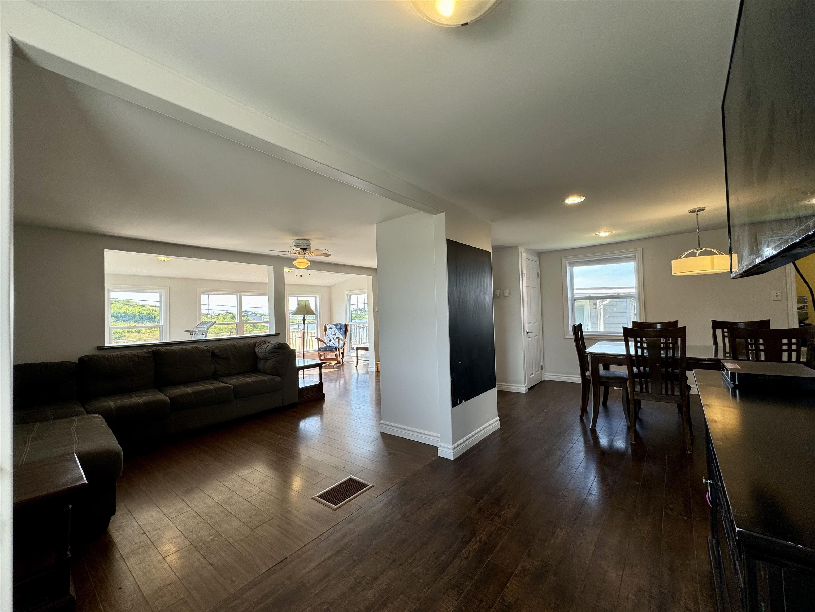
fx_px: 330
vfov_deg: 85.7
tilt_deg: +2.0
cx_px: 408
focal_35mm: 14
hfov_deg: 102.1
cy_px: 306
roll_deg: +1.6
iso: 50
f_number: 2.2
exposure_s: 1/120
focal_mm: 2.22
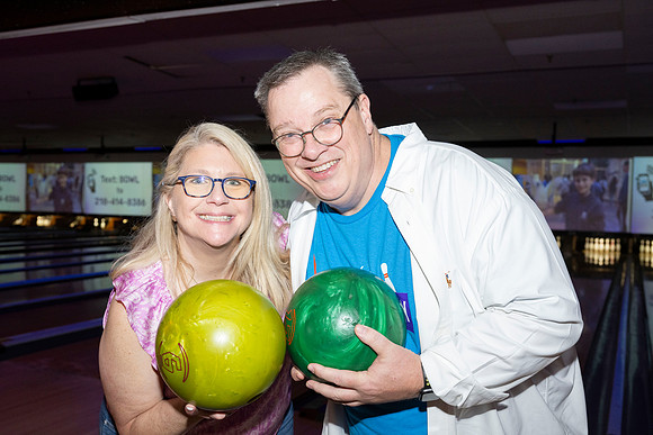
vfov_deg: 36.9
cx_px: 326
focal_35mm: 36
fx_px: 653
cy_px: 218
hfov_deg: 53.1
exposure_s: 1/100
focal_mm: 36
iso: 1600
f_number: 5.6
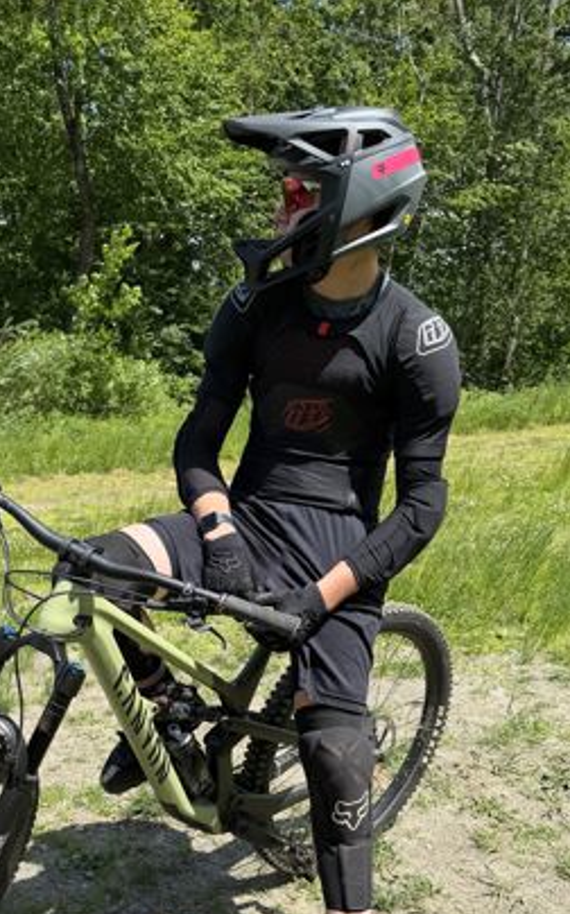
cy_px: 662
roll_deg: -3.1
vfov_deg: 51.0
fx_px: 921
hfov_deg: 33.9
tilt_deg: -20.2
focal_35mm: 37
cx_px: 167
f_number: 1.78
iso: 80
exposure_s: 1/2907
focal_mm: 6.76
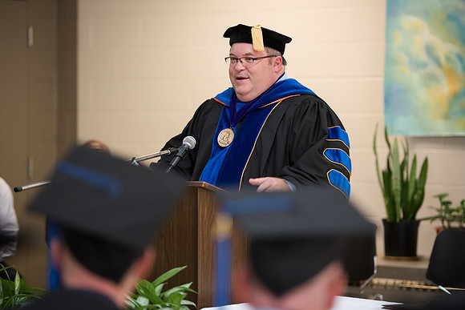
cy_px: 155
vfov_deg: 9.2
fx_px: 1938
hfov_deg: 13.7
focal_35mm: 150
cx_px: 232
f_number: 2.8
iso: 2500
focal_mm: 150
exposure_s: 1/200
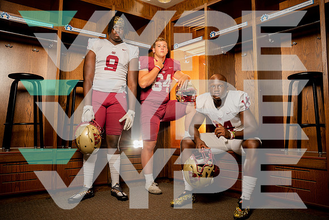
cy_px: 110
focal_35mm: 28
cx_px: 164
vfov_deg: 46.4
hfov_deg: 65.5
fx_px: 256
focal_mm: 28
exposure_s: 1/200
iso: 320
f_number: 7.1
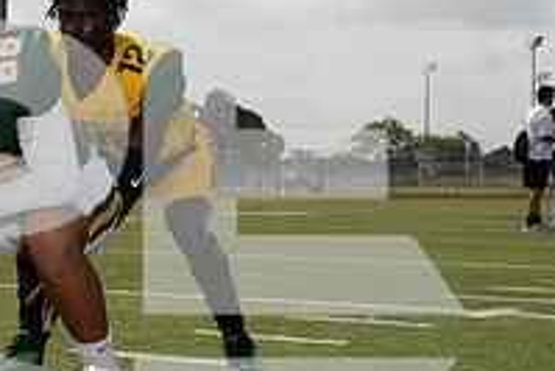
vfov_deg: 13.8
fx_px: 1527
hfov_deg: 18.5
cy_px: 169
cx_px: -245
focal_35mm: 99
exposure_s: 1/250
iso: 100
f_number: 11
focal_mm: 34
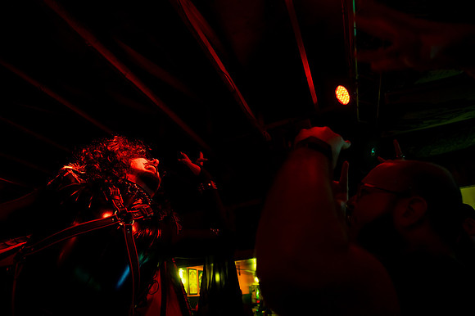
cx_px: 238
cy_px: 158
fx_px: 316
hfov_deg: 73.8
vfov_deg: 53.1
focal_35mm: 24
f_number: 4
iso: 6400
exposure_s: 1/125
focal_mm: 24
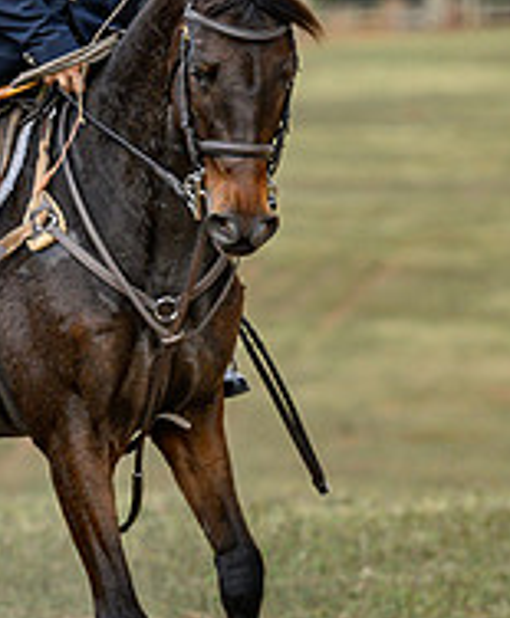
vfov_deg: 3.8
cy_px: 251
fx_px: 9431
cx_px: 234
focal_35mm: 509
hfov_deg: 3.1
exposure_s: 1/1000
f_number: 3.5
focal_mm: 140
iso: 400
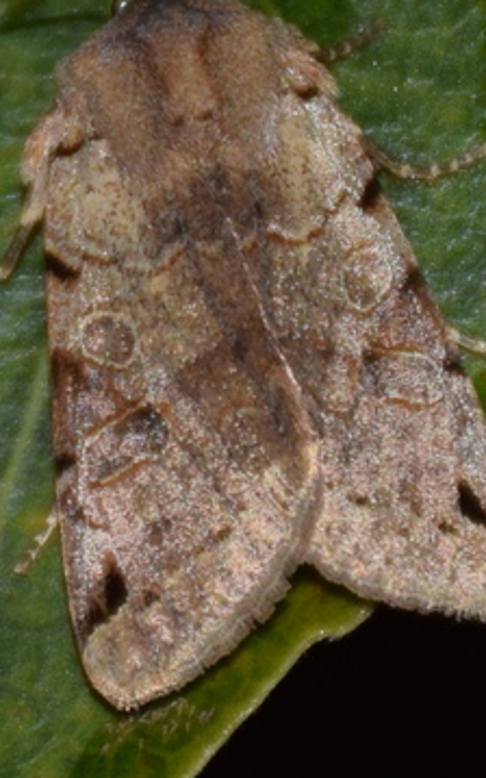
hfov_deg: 2.3
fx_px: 12155
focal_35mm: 574
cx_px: 196
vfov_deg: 3.7
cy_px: 285
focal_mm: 140
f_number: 5.6
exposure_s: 1/60
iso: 320
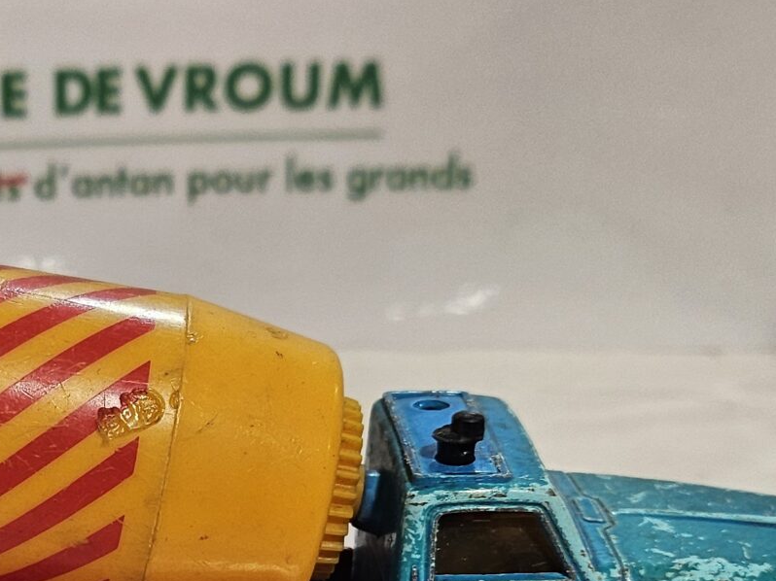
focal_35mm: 77
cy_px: 571
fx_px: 1726
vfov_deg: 18.7
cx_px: 47
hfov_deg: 24.5
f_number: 1.8
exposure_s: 1/100
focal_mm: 5
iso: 125
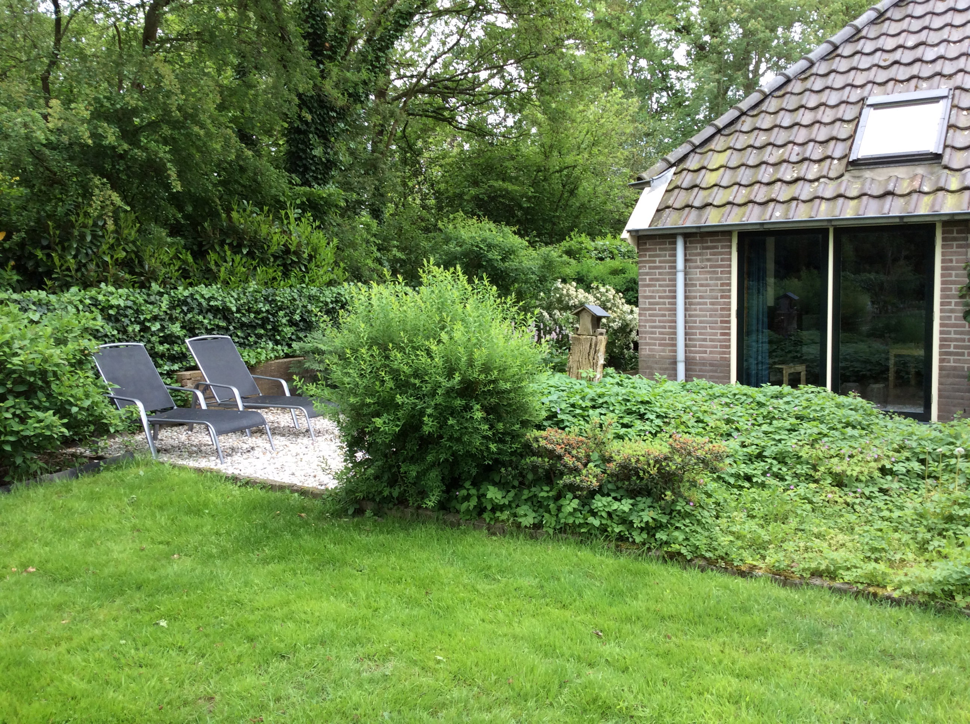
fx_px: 895
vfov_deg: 44.1
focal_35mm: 32
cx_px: 485
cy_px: 362
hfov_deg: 56.9
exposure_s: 1/148
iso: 32
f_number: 2.4
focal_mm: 3.3
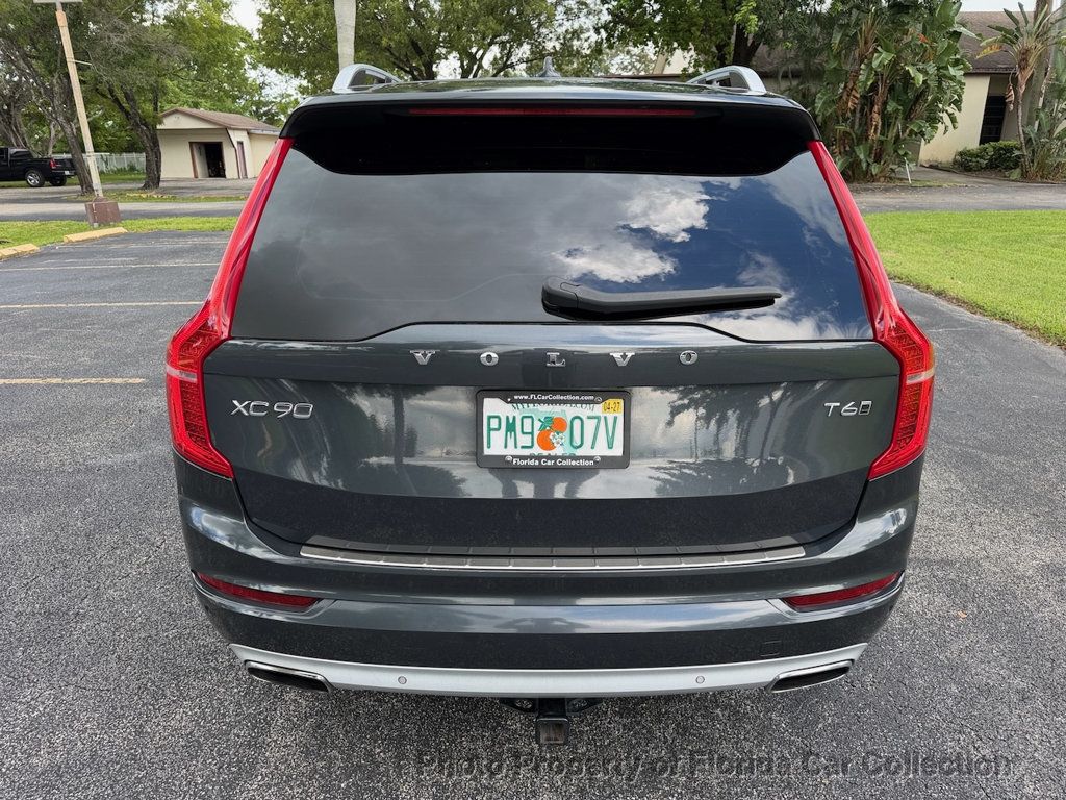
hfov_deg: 71.6
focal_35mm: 24
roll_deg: +0.1
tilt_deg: -18.6
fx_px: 739
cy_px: 400
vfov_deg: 56.8
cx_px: 533
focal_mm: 6.76
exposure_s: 1/365
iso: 80
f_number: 1.78
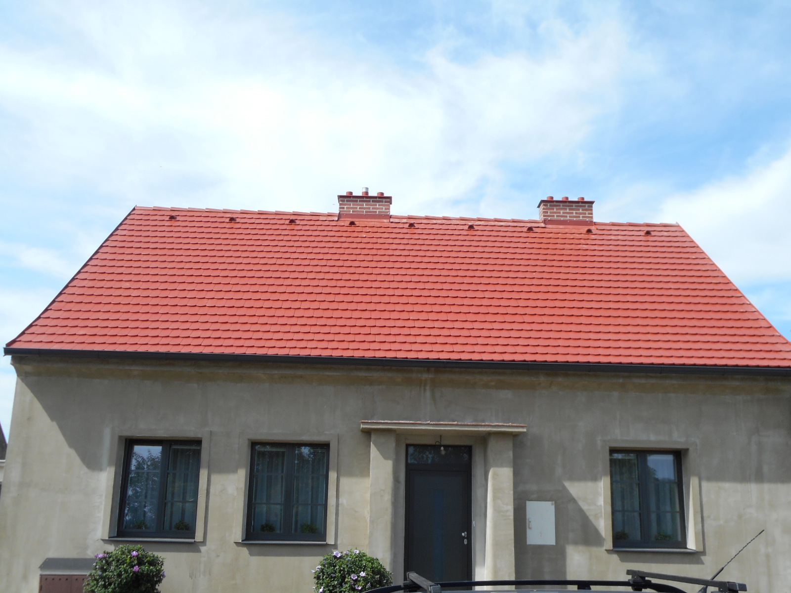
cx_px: 396
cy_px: 296
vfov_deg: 36.8
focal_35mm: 39
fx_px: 891
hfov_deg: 47.9
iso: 80
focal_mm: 6.9
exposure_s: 1/400
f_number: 4.5
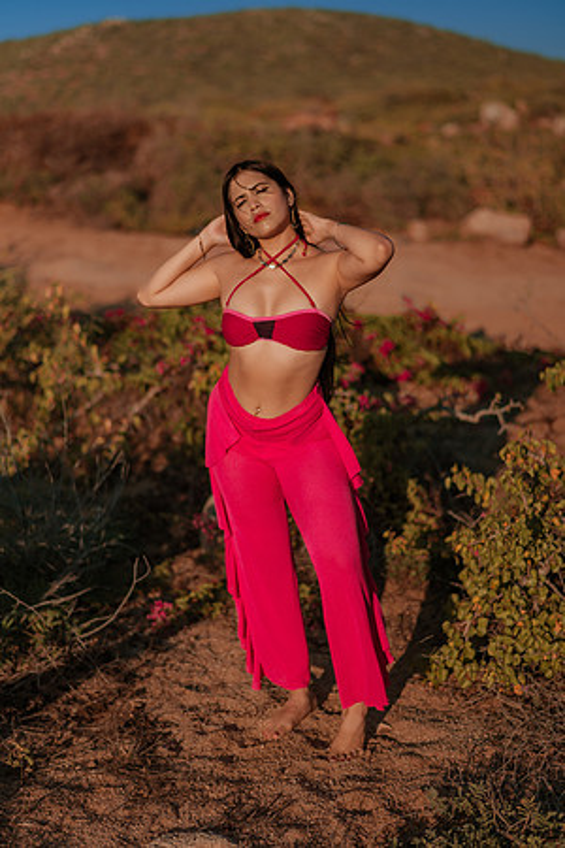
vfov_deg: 34.5
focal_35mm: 58
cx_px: 282
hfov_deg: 23.4
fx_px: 1365
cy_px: 424
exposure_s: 1/5000
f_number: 1.8
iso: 50
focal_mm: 58
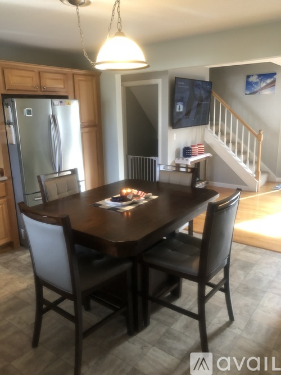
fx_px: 303
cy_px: 188
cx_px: 140
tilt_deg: -12.9
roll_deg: +0.9
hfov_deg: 49.7
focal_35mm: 28
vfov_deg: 63.5
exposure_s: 1/15
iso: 64
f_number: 1.8
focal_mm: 4
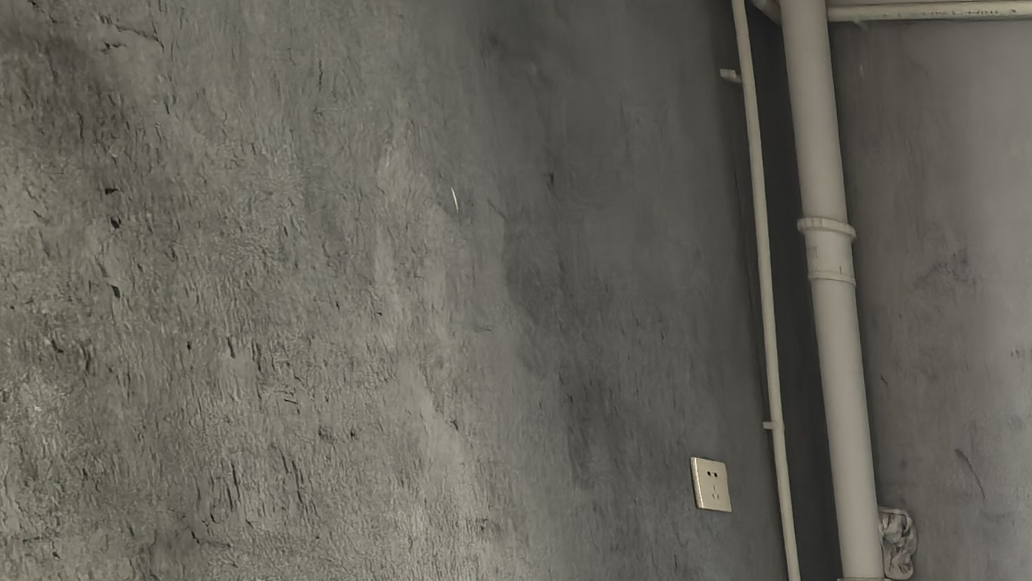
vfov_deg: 24.9
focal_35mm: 39
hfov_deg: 33.3
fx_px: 1067
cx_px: 1413
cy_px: 819
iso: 200
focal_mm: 1.95
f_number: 2.2
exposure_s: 1/50
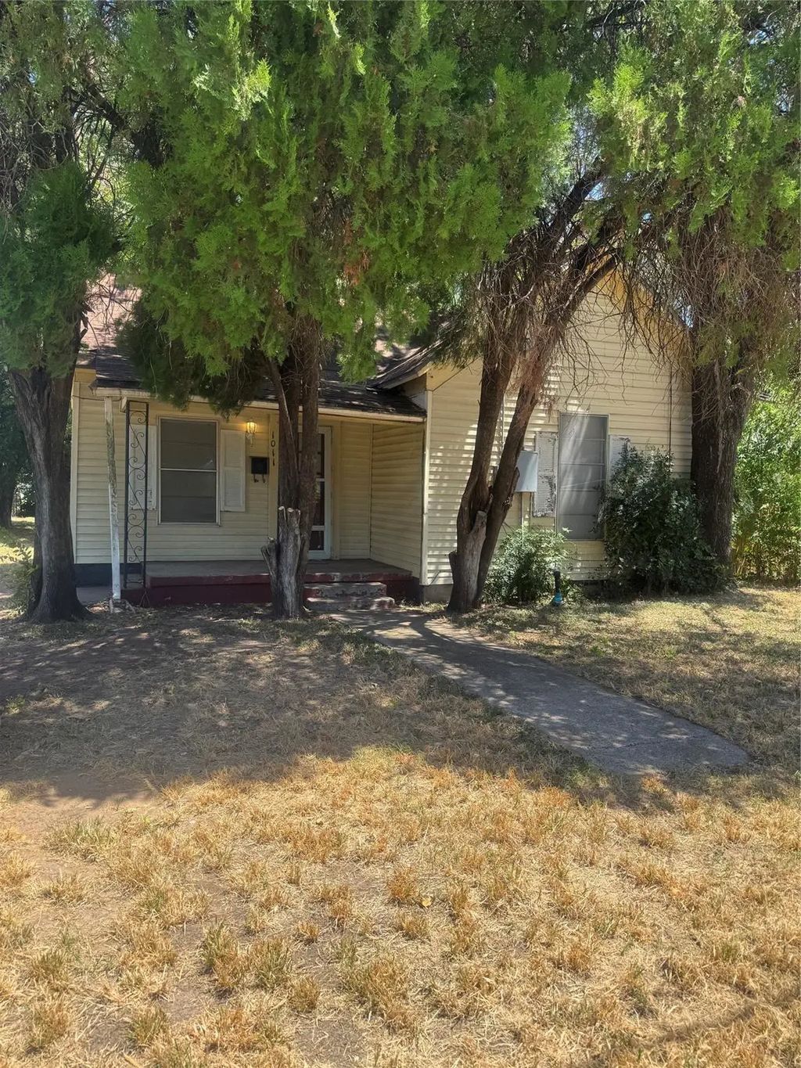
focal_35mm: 24
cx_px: 400
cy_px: 534
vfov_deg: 71.6
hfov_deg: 56.8
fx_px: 740
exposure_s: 1/1395
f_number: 1.78
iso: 80
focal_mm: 6.76
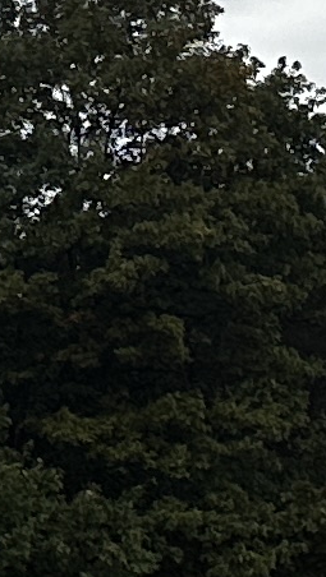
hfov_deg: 3.9
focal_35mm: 233
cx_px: -1875
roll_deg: -2.3
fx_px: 3573
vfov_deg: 9.2
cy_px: 500
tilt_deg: -0.1
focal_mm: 6.86
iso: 80
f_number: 1.78
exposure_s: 1/2660
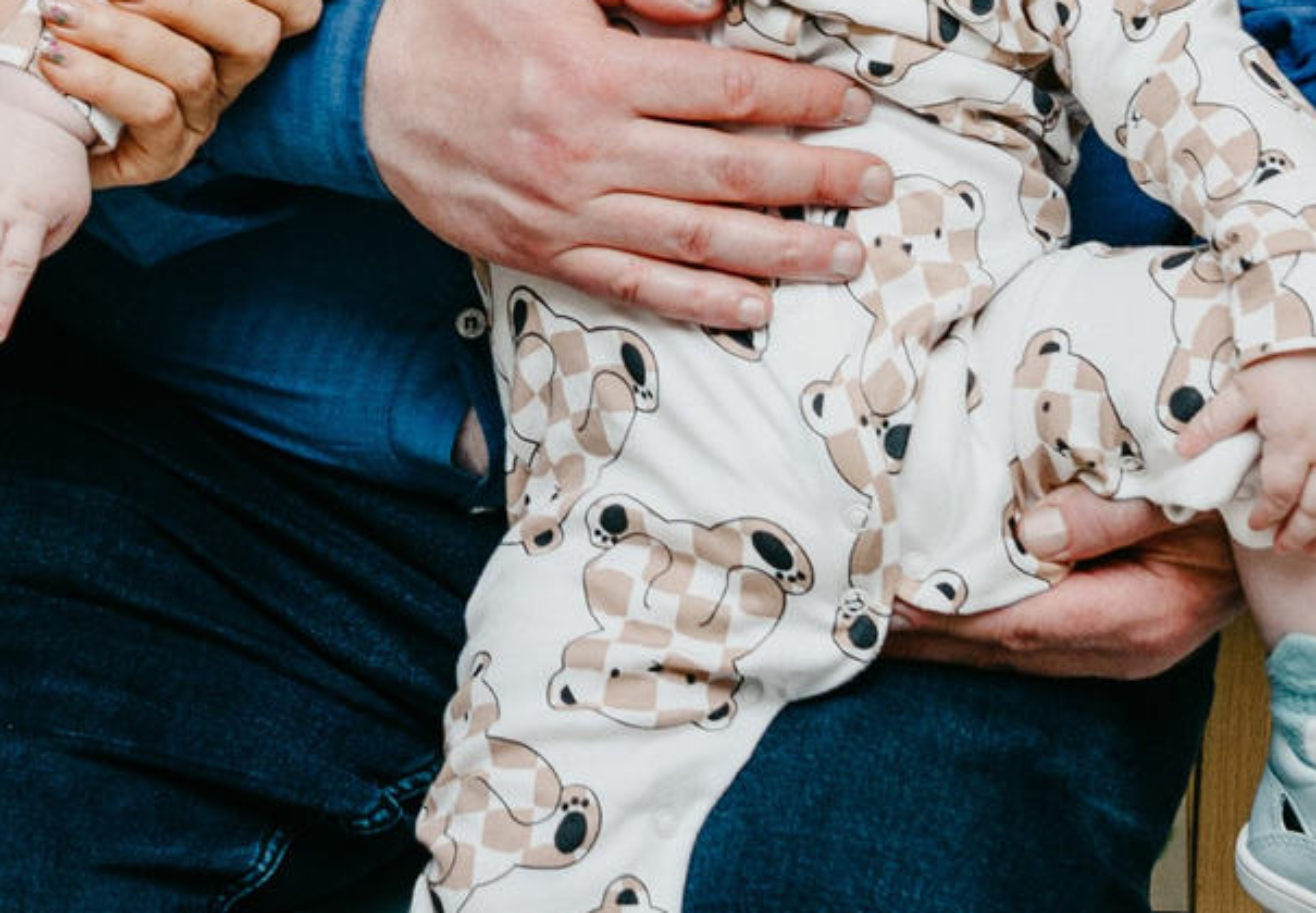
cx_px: 57
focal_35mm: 139
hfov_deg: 14.4
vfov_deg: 9.9
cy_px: -412
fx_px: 5146
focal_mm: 31
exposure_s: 1/160
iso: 125
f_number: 3.5
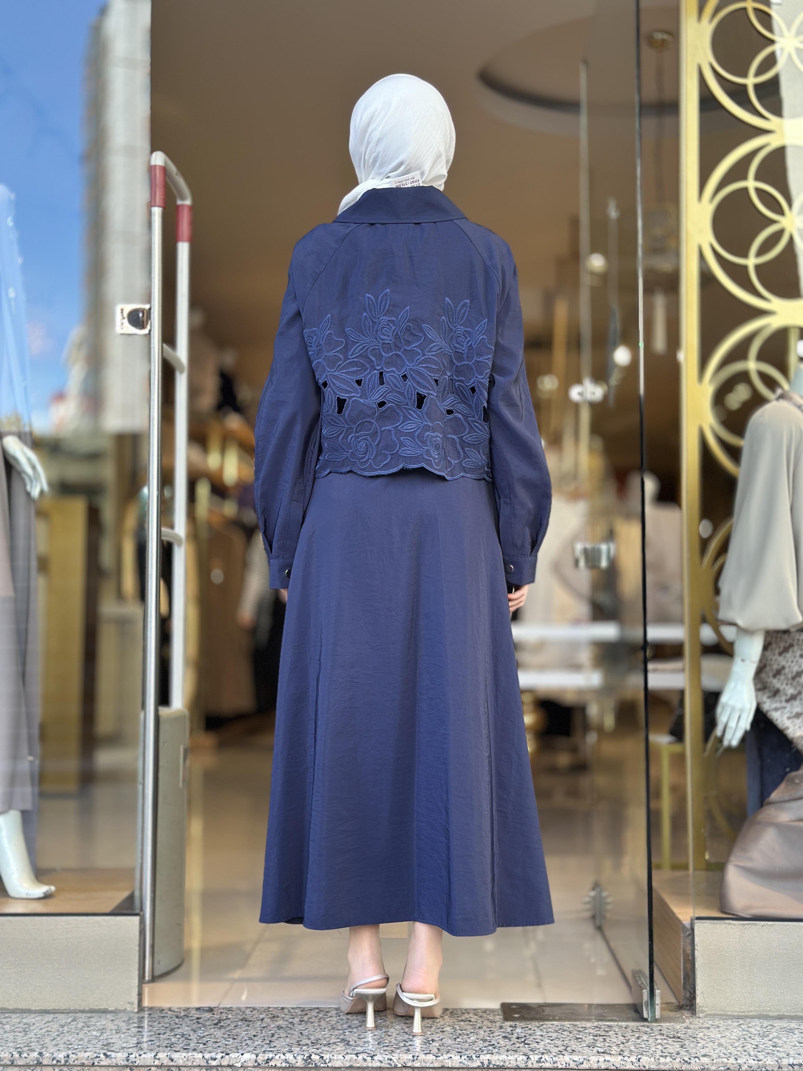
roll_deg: -0.6
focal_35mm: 48
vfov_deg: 39.7
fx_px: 1485
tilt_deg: +2.5
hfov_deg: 30.3
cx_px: 402
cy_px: 536
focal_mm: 6.86
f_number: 1.78
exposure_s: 1/172
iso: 125
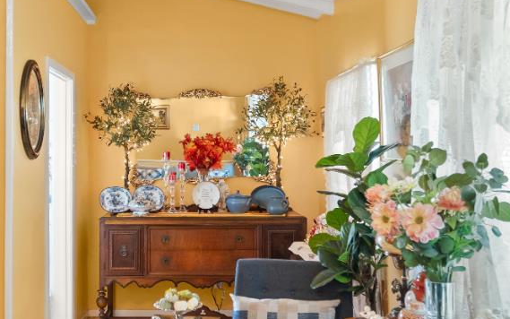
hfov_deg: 45.5
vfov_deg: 29.9
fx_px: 598
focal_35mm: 43
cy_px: 149
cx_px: 171
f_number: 1.8
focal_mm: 16
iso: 800
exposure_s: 1/80
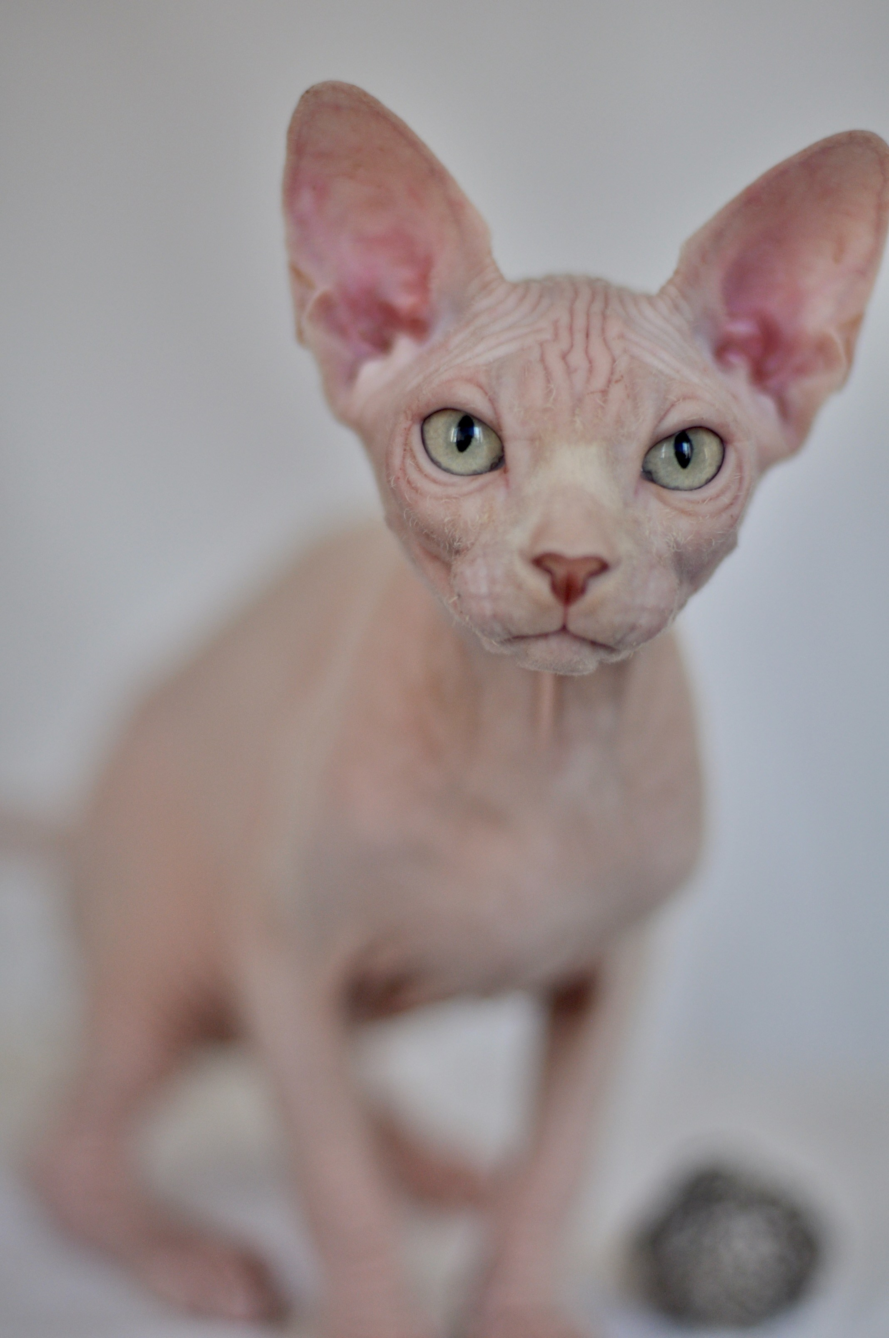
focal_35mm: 75
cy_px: 669
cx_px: 444
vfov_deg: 27.0
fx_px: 2785
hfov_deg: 18.1
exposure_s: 1/640
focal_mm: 50
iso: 400
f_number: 1.4
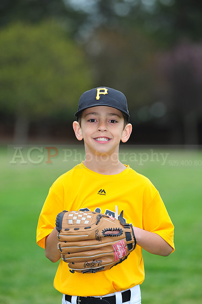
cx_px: 101
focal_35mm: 200
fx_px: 1685
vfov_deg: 10.3
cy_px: 152
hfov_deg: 6.9
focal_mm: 200
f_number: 5
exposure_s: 1/500
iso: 400
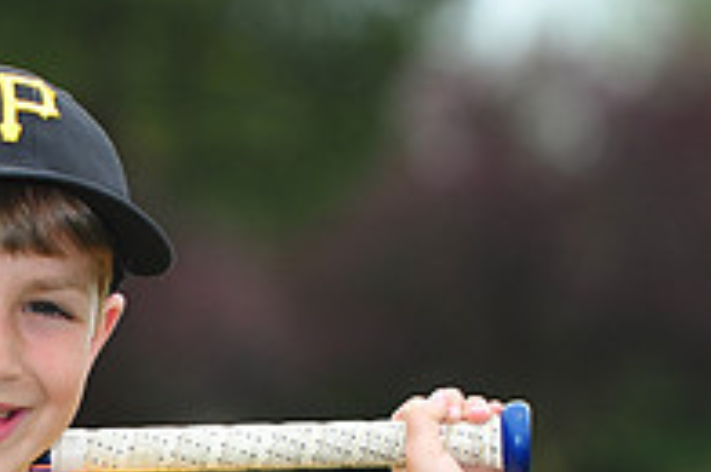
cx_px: -44
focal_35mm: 459
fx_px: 9050
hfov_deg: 4.5
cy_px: 577
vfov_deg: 3.0
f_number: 5
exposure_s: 1/500
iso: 400
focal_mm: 155
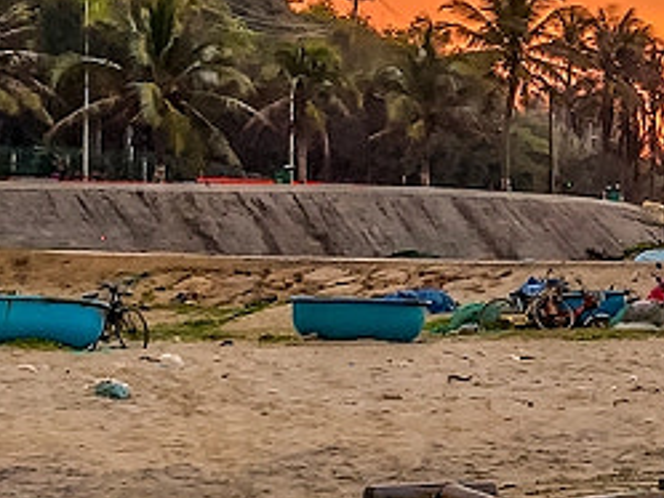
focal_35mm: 173
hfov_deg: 9.7
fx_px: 3320
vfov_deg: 8.6
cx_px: 1723
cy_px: 192
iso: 200
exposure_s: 13
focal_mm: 28
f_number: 11
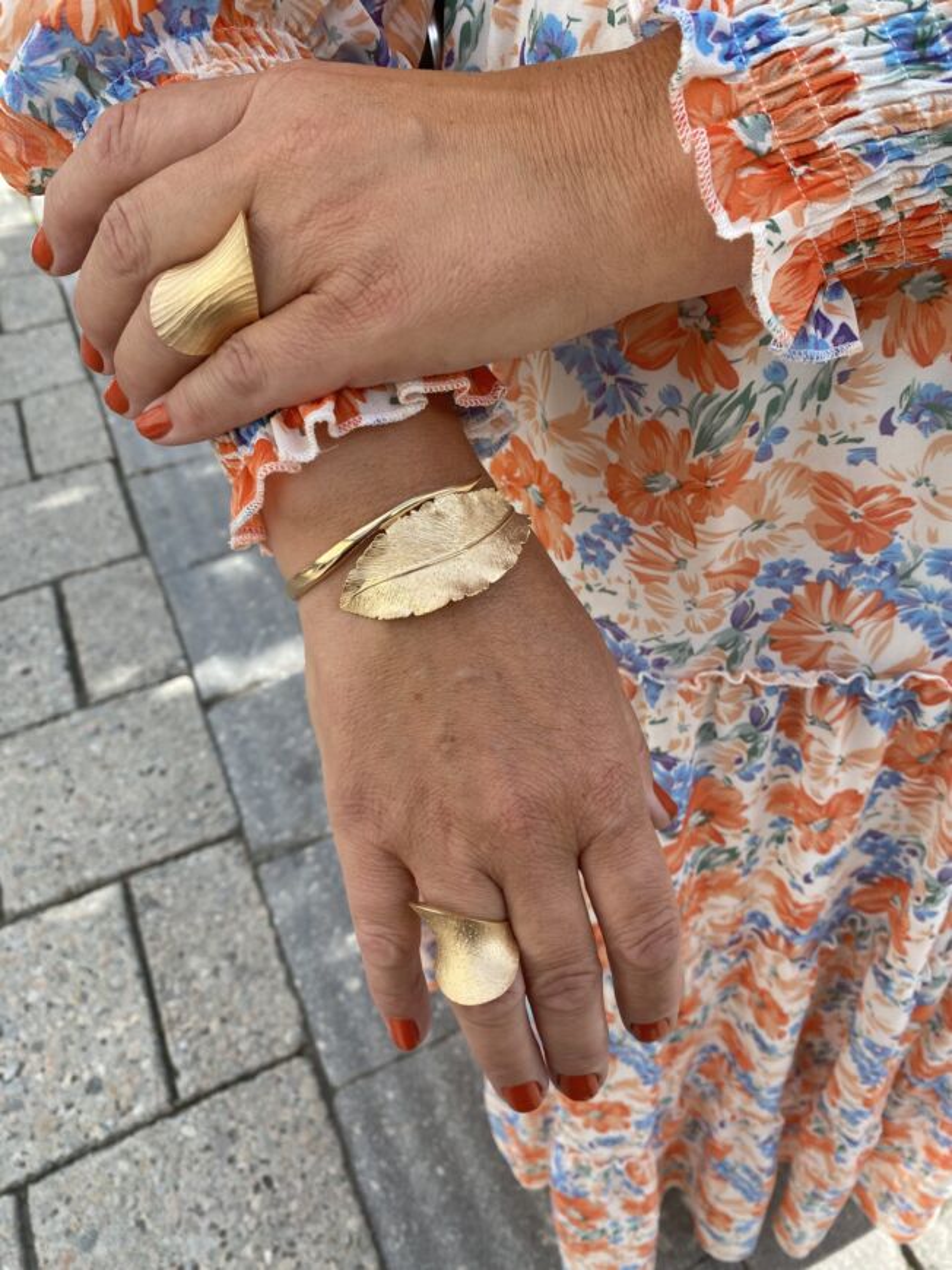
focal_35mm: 26
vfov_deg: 67.3
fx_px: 953
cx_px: 476
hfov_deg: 53.1
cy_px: 635
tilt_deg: -45.7
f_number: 1.8
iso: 32
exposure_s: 1/1147
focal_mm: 4.25
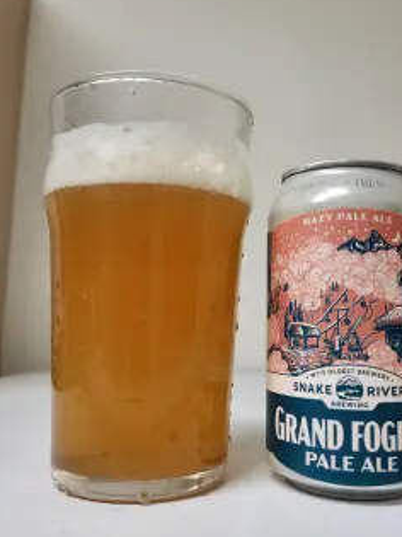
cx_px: 238
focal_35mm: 33
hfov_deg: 42.7
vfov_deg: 55.2
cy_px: 234
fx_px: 511
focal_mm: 5.4
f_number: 1.8
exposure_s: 1/120
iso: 250
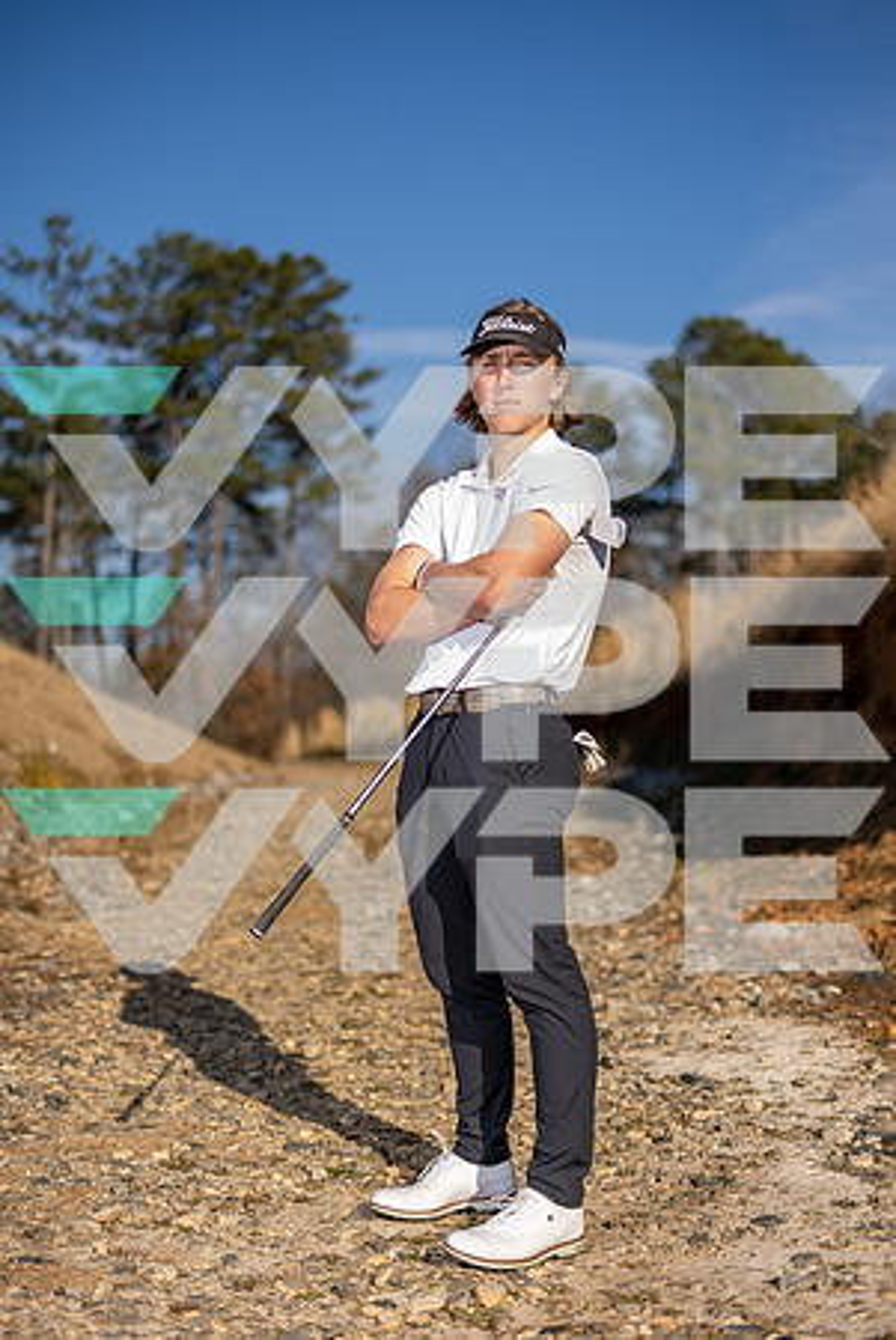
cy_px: 670
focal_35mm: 50
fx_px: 1862
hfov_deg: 27.1
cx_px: 448
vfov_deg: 39.6
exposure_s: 1/5000
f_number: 1.8
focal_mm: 50
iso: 64
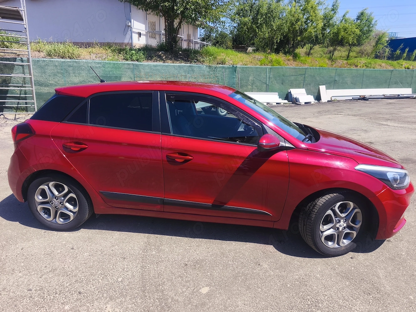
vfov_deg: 58.9
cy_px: 156
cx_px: 208
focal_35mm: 23
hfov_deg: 73.9
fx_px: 276
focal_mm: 5.35
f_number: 1.7
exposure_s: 1/2351
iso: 80
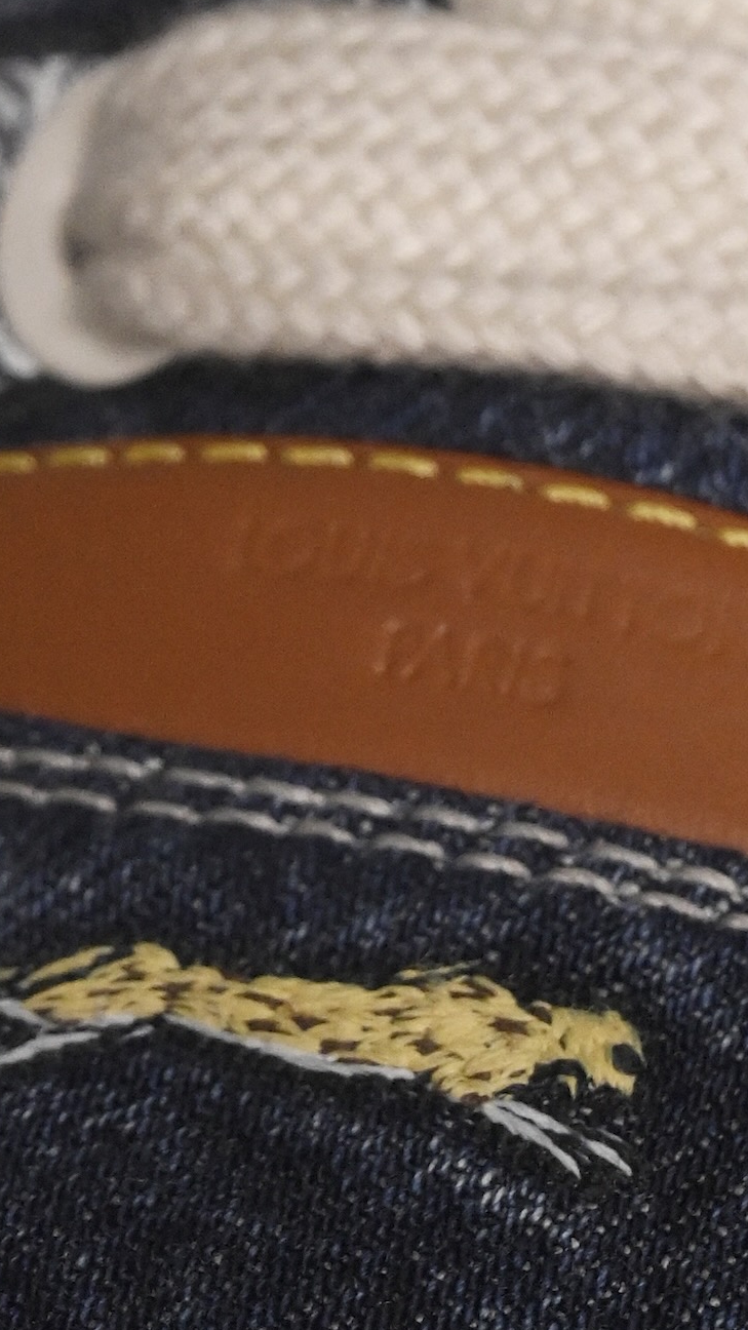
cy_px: 10
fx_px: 11671
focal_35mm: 331
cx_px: -213
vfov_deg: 6.5
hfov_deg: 3.7
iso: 2000
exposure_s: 1/125
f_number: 8
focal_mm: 70
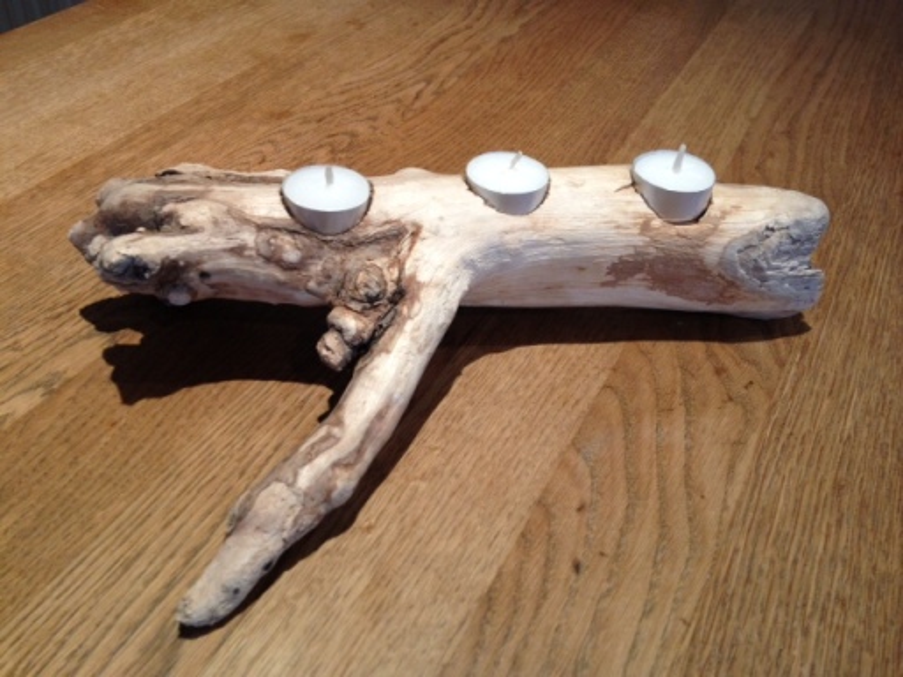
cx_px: 452
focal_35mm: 35
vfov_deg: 40.7
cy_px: 338
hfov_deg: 52.6
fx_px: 913
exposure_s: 1/20
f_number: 2.4
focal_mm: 4.28
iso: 80
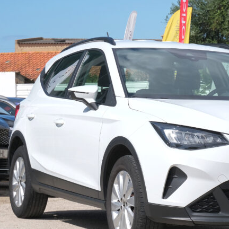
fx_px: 1025
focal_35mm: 137
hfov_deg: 12.7
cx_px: 196
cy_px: 150
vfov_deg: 12.7
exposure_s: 1/320
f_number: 9
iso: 160
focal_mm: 45
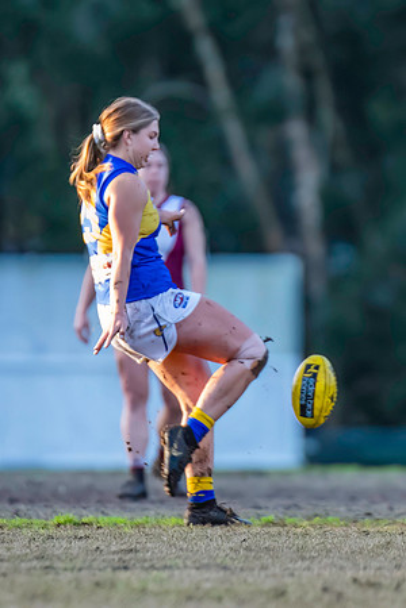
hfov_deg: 1.7
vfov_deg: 2.5
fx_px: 13831
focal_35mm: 818
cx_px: 201
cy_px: 318
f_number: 2.8
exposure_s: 1/1250
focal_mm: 300
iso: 1800
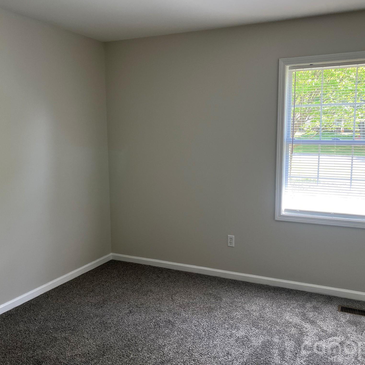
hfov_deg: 52.5
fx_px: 370
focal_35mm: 31
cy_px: 181
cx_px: 199
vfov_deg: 52.5
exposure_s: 1/115
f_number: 1.6
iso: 125
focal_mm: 5.1
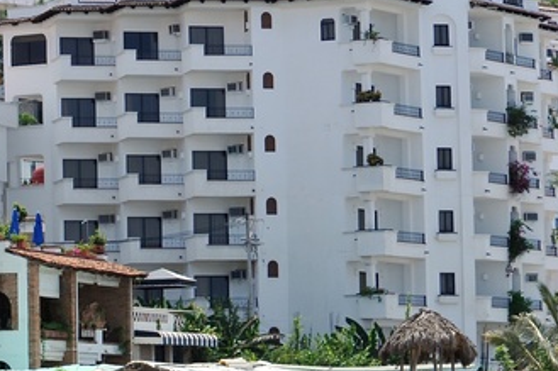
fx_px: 3764
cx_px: -148
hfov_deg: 8.4
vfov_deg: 5.6
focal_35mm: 243
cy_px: 443
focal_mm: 80
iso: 200
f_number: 10
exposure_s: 1/400
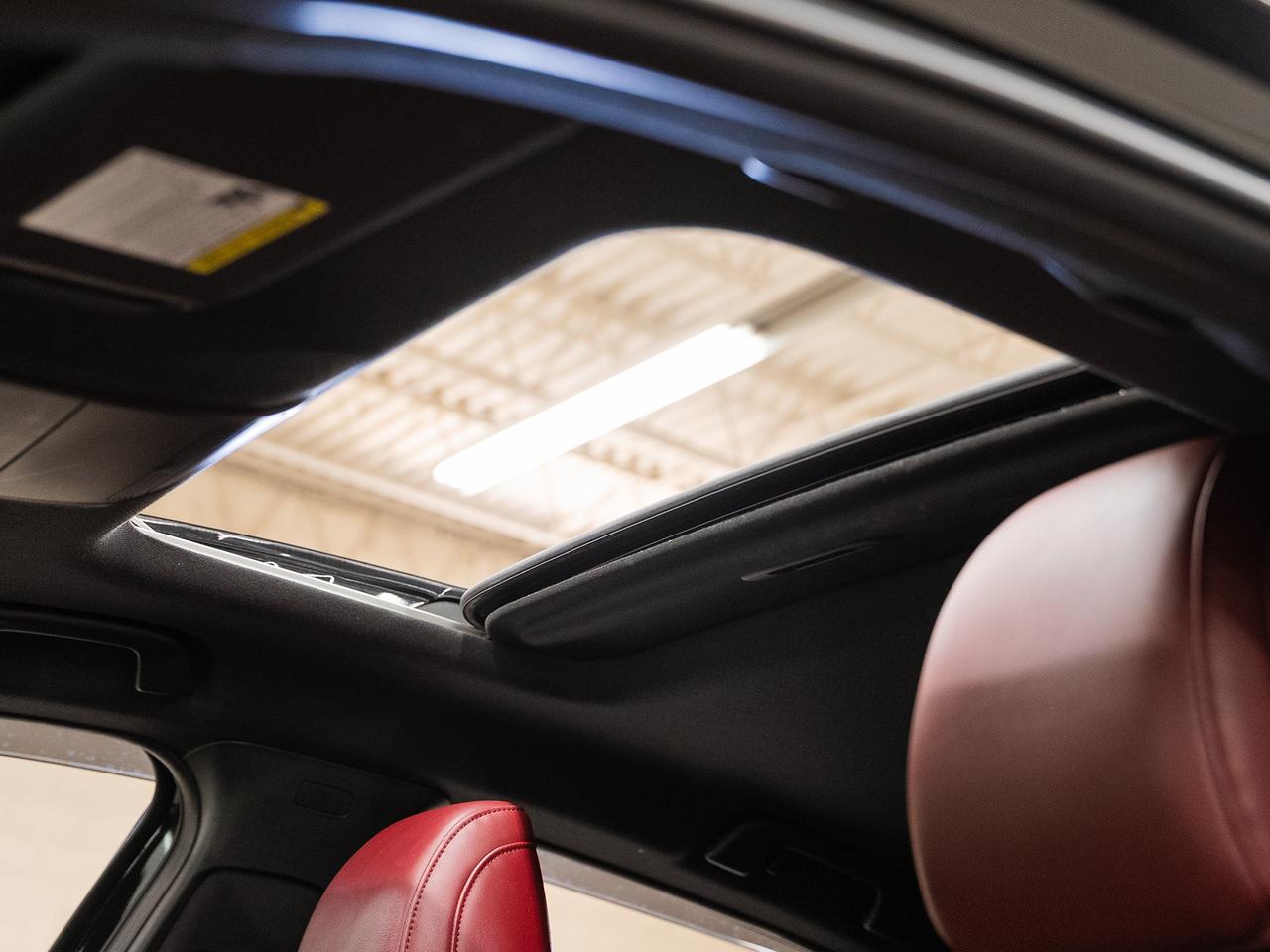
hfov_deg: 34.5
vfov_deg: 26.3
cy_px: 508
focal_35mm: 56
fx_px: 2041
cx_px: 699
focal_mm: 40.4
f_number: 3.5
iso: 1000
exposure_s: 1/40
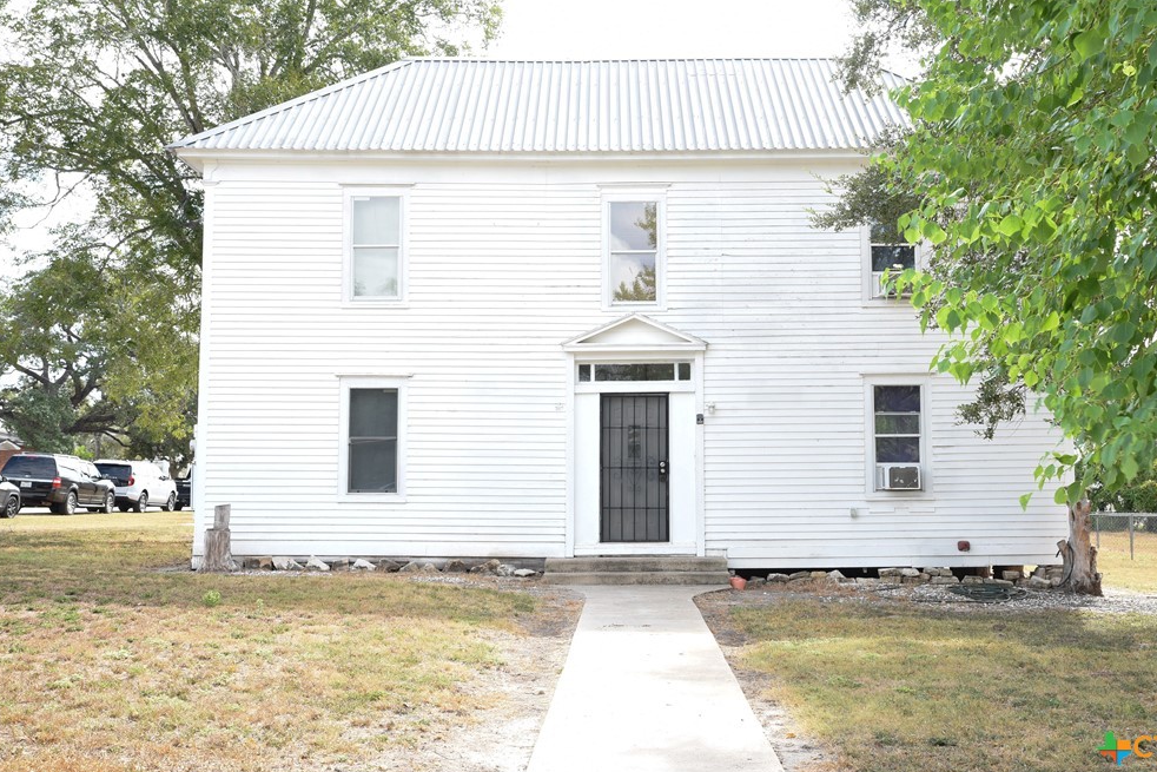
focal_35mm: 42
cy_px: 363
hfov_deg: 46.3
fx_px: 1350
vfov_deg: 31.9
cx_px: 629
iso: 200
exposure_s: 1/40
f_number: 11
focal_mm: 38
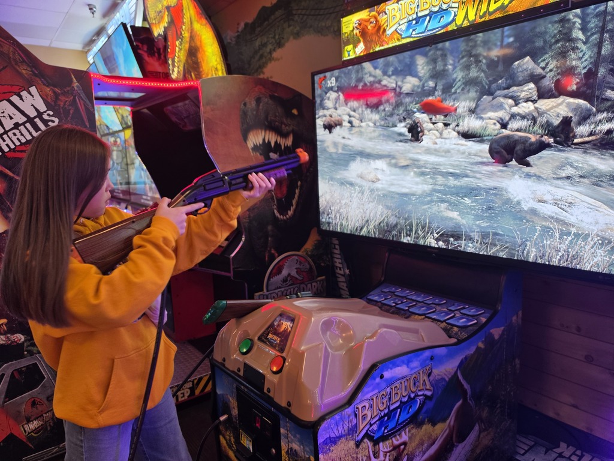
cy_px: 230
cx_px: 307
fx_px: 408
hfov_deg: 73.9
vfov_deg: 58.9
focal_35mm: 23
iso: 100
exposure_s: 1/52.5
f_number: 1.4
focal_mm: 6.5
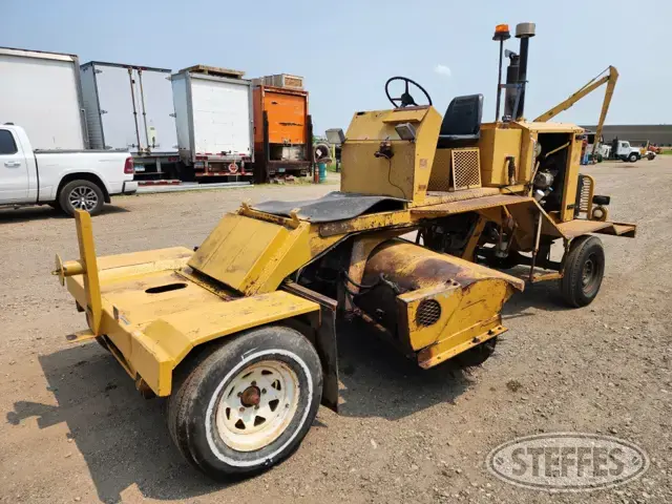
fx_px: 446
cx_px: 336
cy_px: 252
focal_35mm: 23
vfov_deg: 58.9
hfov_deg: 73.9
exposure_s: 1/1076
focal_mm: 6.4
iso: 12
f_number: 1.8
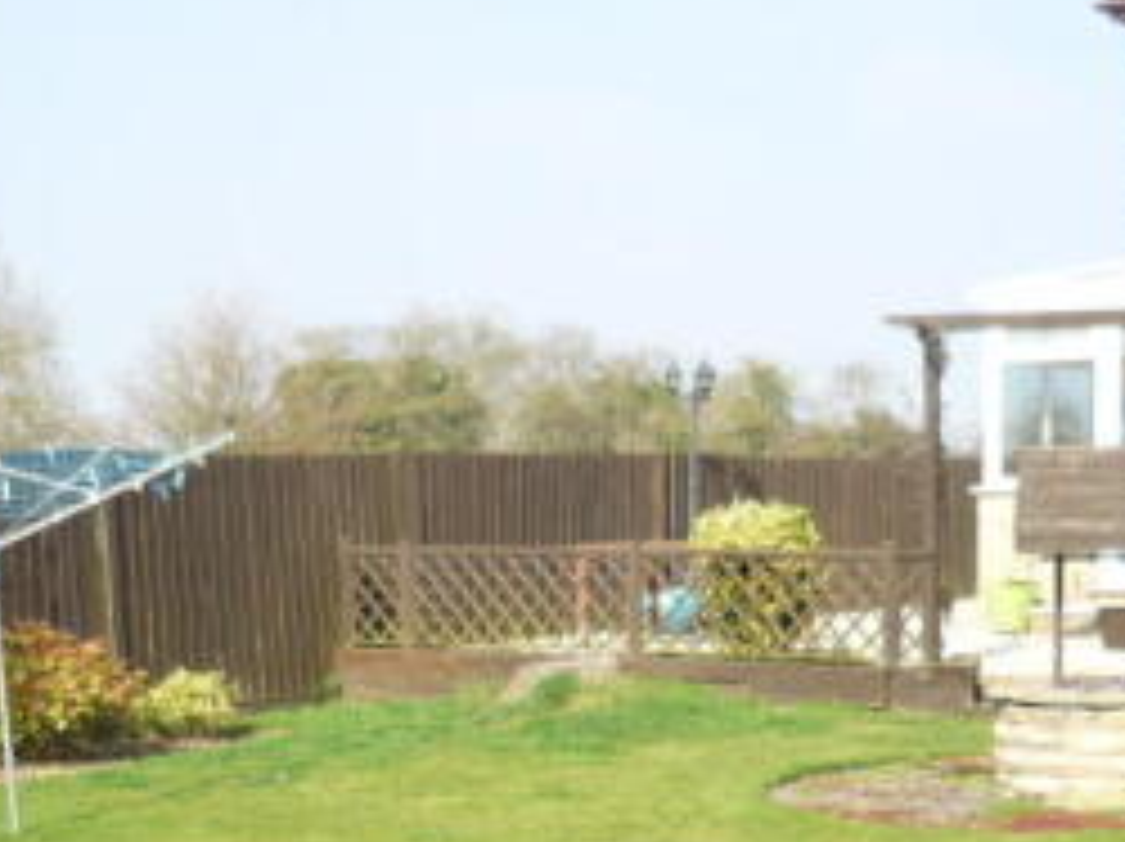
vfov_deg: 18.3
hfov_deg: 25.4
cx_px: 596
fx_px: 2500
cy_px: 948
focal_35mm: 77
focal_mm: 5.5
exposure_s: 1/500
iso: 100
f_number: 2.8
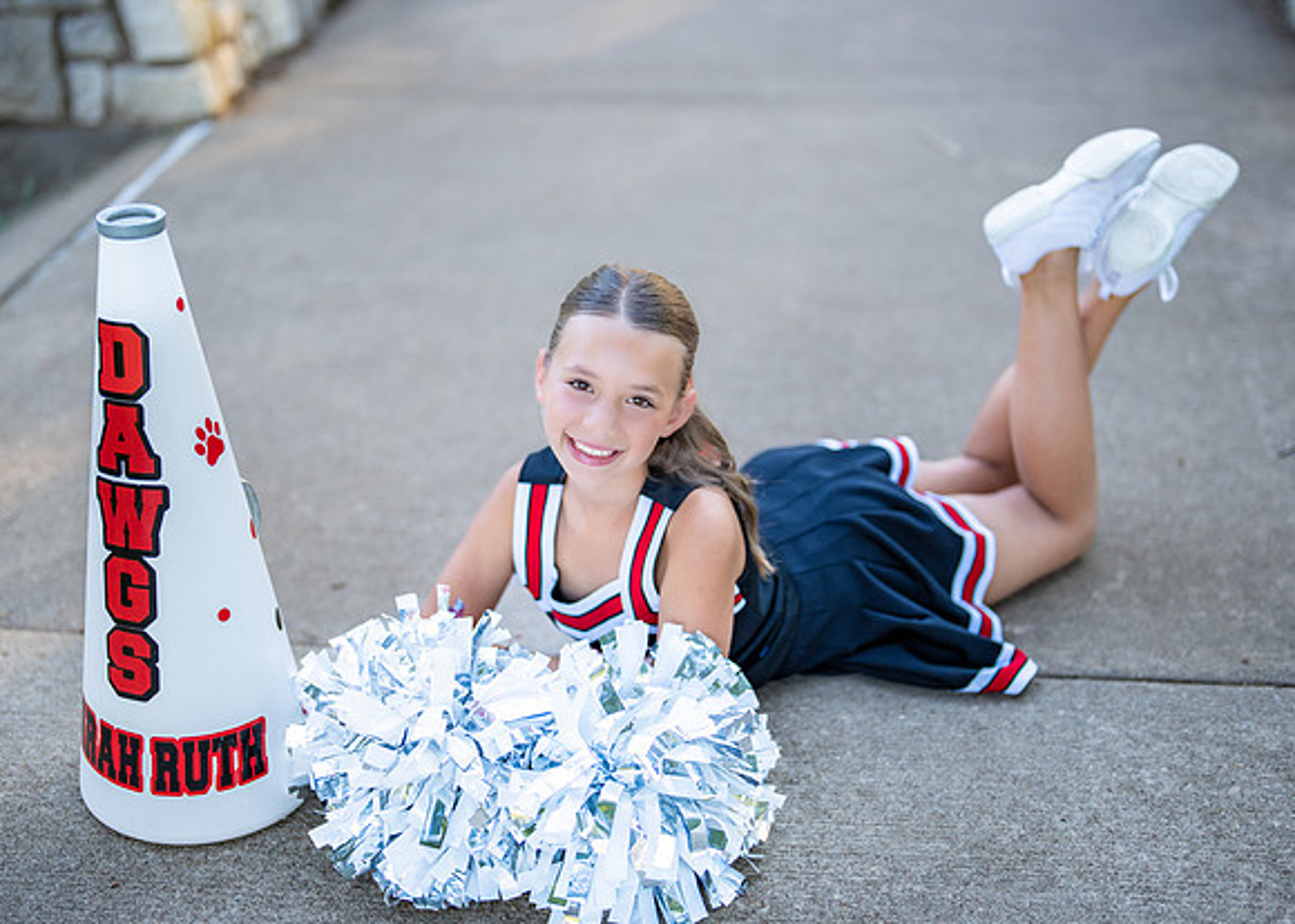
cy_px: 481
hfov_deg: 34.4
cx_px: 621
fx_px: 2091
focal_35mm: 57
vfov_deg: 24.9
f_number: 1.2
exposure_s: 1/1000
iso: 200
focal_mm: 50
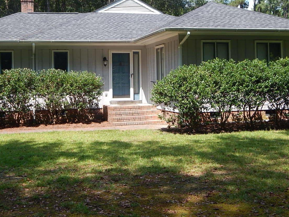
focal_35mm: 49
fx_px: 409
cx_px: 126
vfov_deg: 29.5
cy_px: 77
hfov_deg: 38.8
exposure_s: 1/500
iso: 125
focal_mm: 6.1
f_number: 3.3
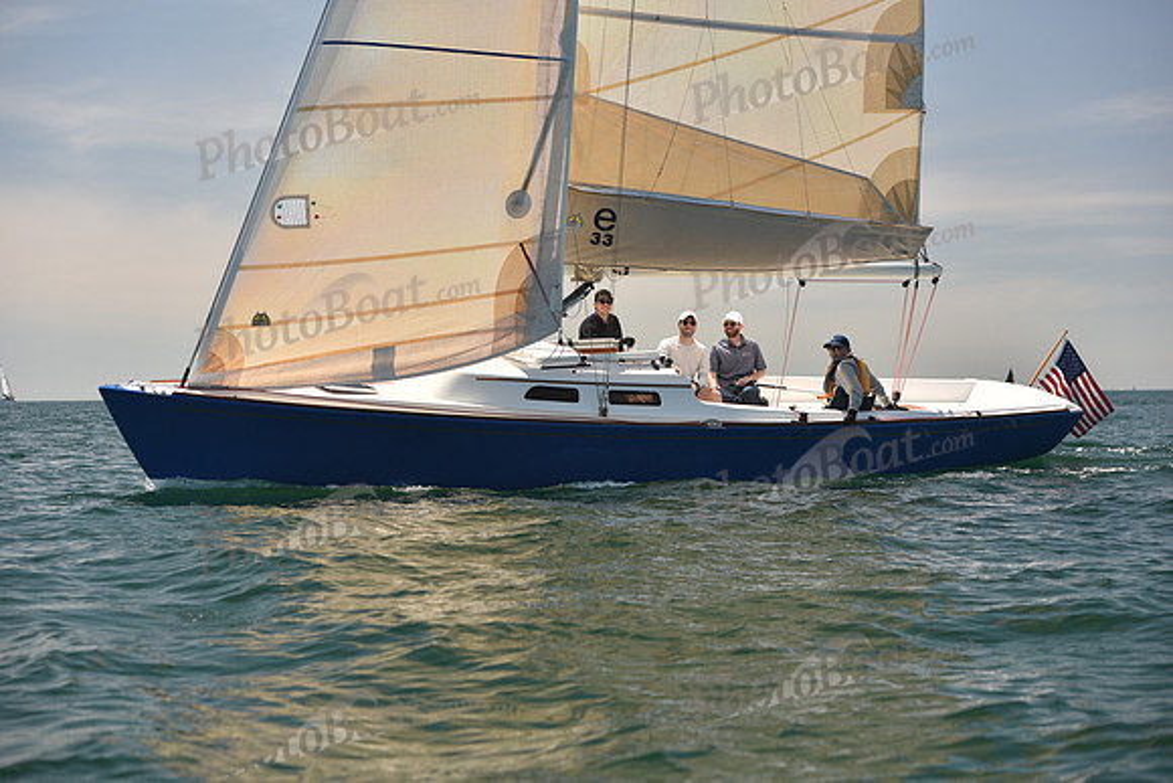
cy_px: 392
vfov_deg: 19.5
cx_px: 586
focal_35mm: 70
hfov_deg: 28.8
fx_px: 2281
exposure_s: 1/800
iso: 250
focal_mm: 70
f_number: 4.5
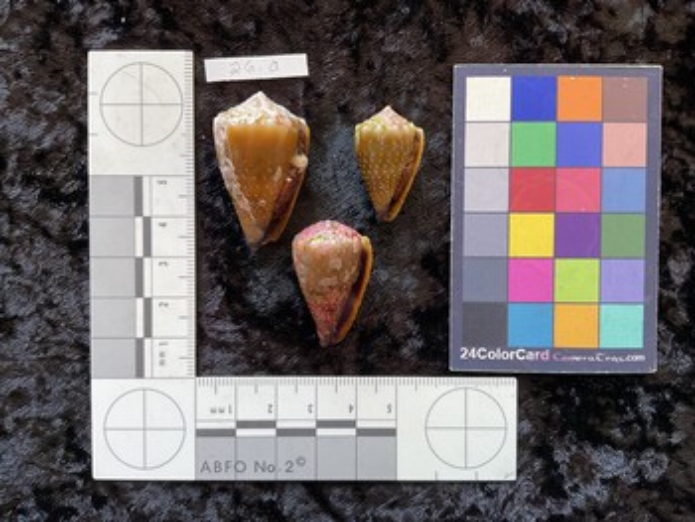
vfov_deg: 48.3
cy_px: 261
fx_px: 583
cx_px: 348
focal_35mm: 29
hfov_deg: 61.6
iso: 50
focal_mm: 3
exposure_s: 1/60
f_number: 1.8
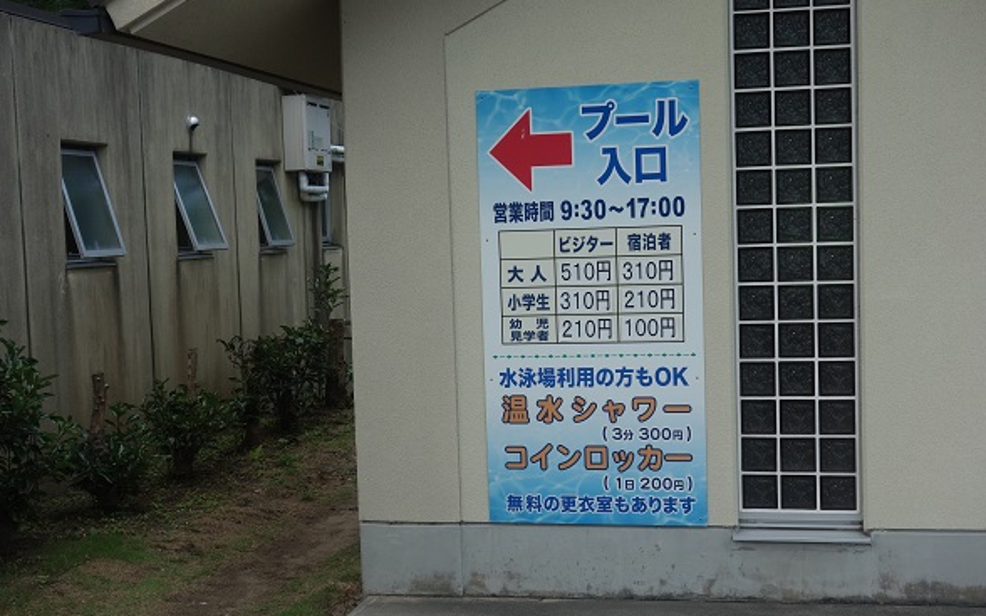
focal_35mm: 51
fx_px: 1370
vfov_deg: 25.3
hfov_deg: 39.6
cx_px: 498
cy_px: 319
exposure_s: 1/320
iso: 125
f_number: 5.6
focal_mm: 18.02
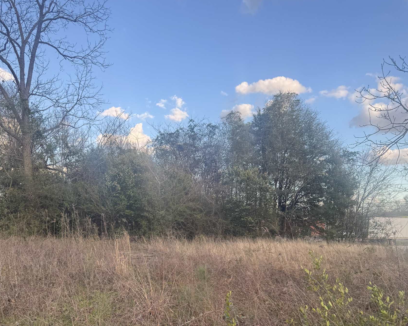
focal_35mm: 32
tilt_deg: -7.2
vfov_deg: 43.3
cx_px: 203
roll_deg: +0.8
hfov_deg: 55.7
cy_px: 268
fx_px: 386
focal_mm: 6.76
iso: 80
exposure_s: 1/621
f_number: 1.78
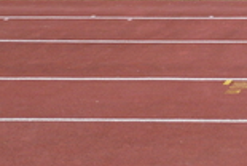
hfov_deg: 12.2
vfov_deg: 8.5
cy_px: -51
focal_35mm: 160
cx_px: 367
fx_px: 1100
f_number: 3.2
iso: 125
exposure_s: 1/1600
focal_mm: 16.74
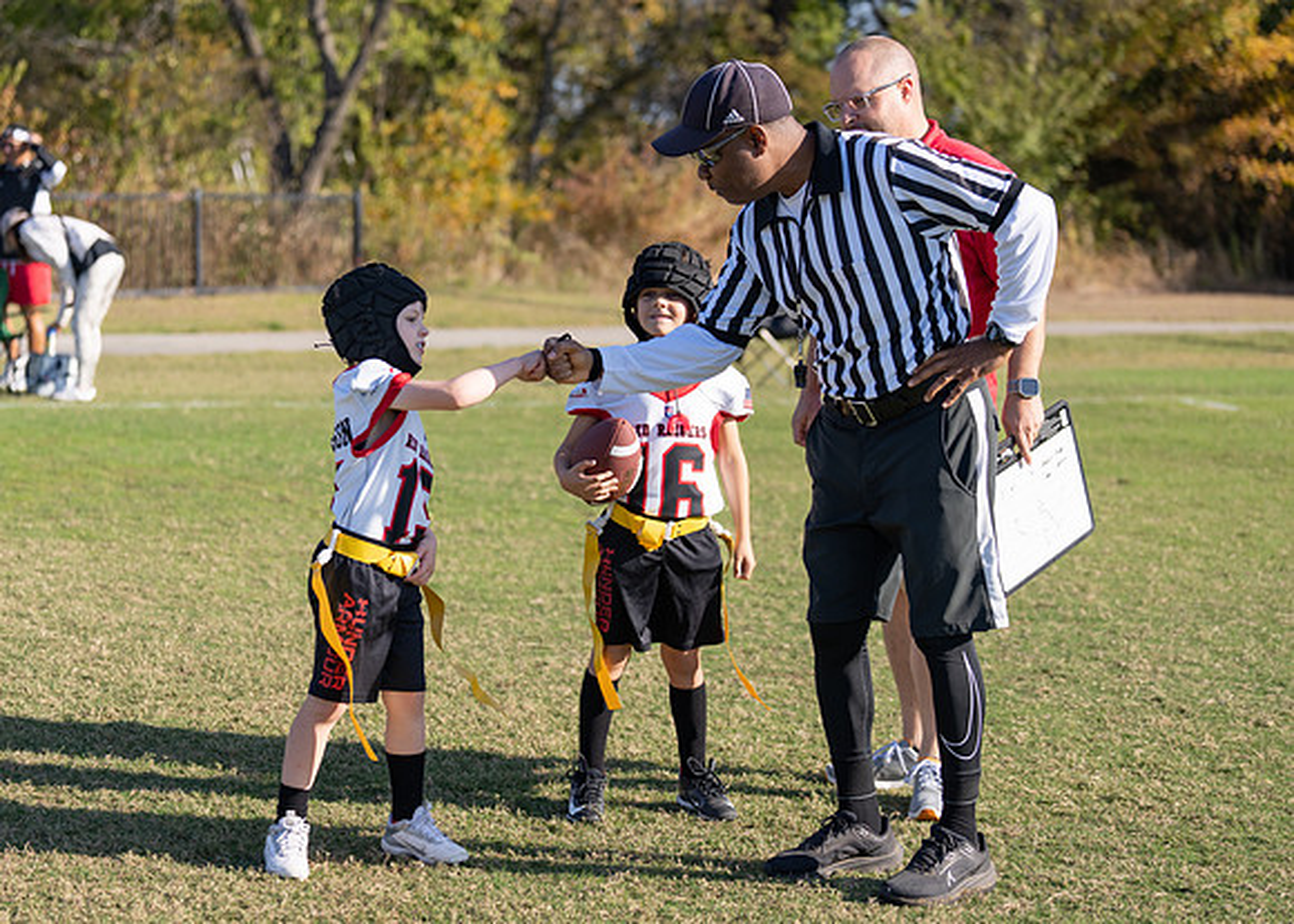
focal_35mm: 79
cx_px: 565
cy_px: 475
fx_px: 2911
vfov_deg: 18.0
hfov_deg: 25.0
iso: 100
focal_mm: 70
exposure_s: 1/1600
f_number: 2.8
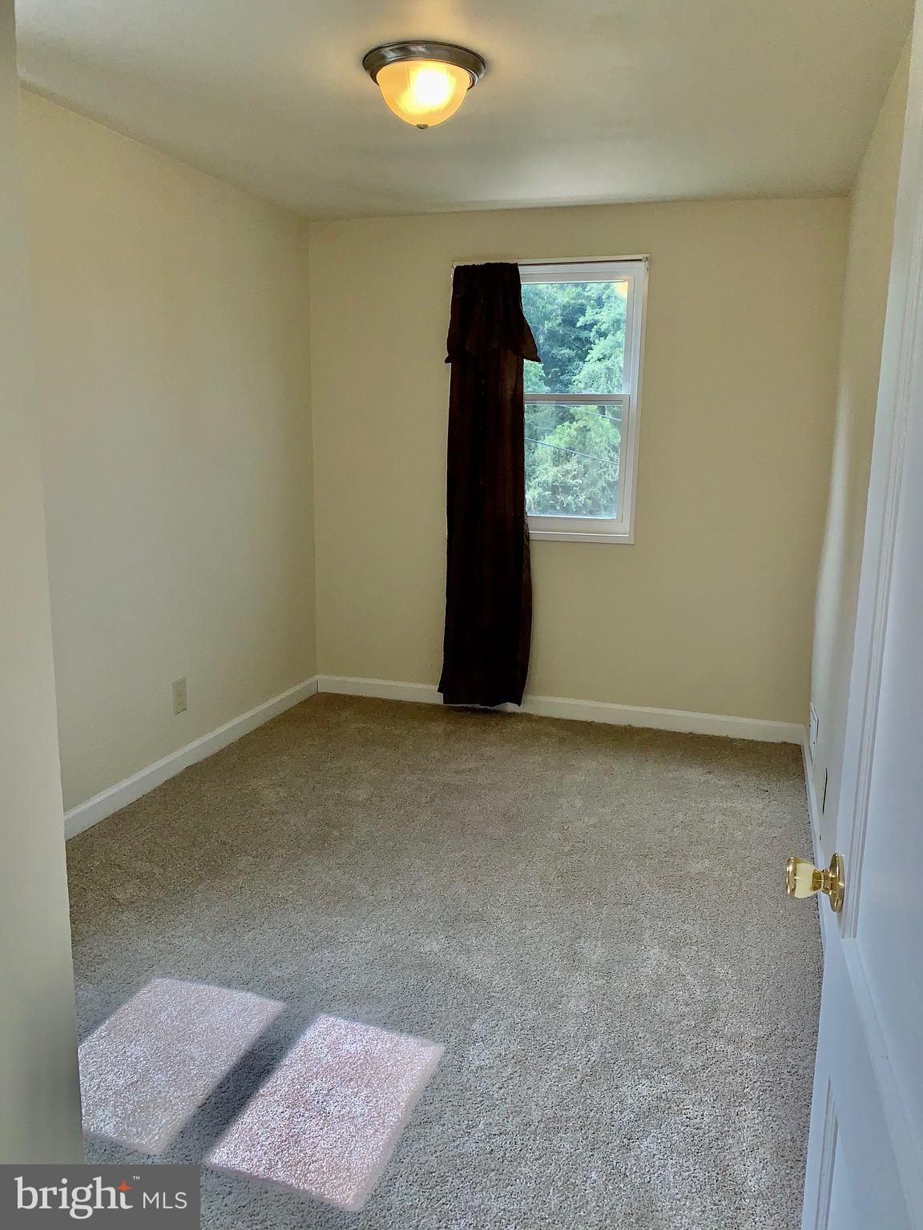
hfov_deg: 53.1
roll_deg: -1.7
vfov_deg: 67.3
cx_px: 462
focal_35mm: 26
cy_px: 615
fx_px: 924
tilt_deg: -10.0
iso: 25
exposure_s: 1/497
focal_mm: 4.25
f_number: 1.8
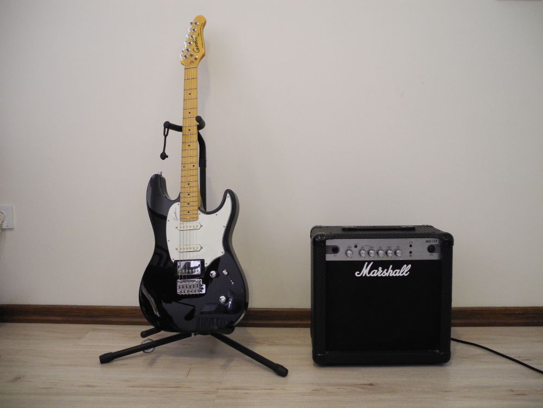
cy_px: 204
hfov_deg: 63.4
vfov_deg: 49.7
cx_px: 272
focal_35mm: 28
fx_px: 439
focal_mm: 6
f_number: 2.8
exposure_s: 1/28
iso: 400
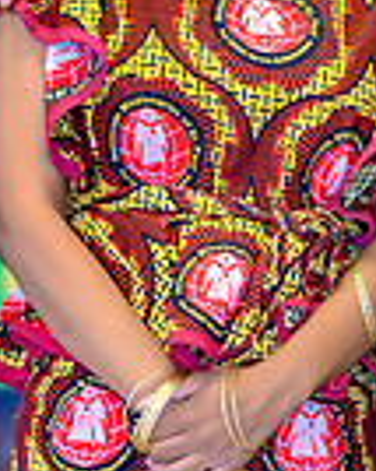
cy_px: 0
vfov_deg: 3.9
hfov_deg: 3.1
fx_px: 6907
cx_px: 439
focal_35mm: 496
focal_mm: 105
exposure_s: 1/80
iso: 450
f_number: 2
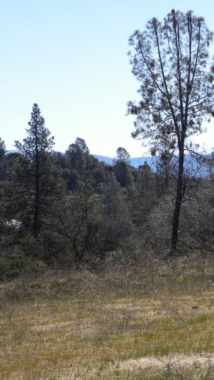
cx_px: 148
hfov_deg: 9.8
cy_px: 190
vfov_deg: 17.3
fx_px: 1250
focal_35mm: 124
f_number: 5.6
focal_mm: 15.1
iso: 64
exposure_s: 1/309
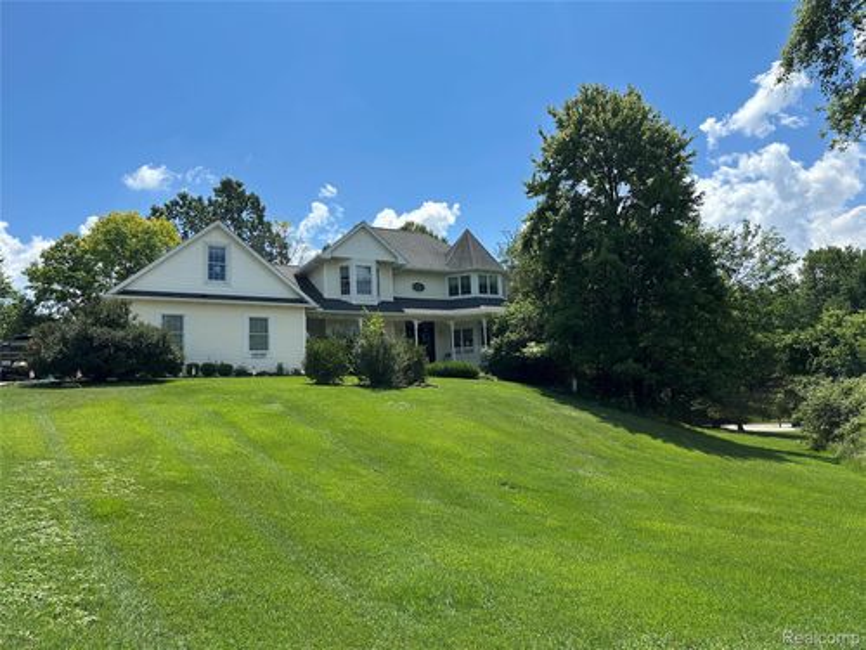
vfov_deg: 56.8
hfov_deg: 71.6
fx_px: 600
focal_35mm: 24
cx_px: 433
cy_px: 325
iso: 80
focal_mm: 6.86
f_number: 1.78
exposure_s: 1/5000
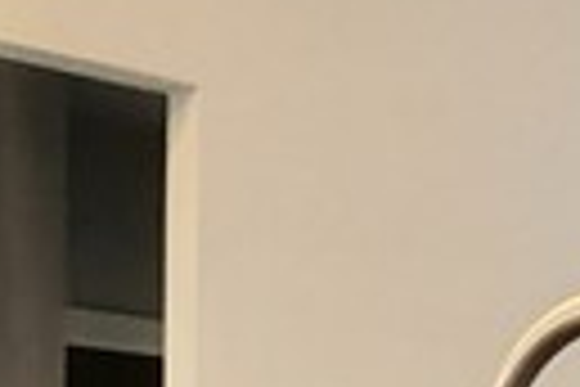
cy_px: 1161
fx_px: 2127
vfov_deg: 8.6
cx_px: 207
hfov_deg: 15.5
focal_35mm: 132
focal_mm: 2.13
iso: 808
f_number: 2.2
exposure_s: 1/24
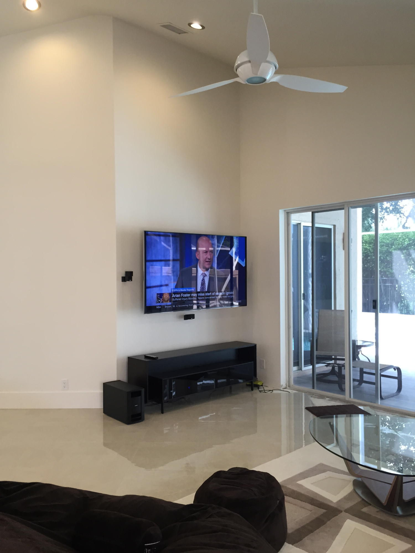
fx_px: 464
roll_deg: +0.5
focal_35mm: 29
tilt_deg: -0.3
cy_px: 276
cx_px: 208
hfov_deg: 48.2
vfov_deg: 61.7
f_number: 2.2
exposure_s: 1/30
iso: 40
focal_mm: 4.15
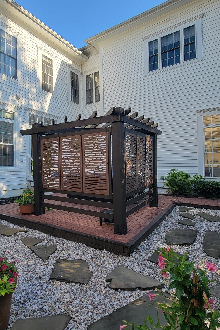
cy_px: 159
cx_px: 84
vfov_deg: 86.9
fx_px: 174
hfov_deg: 63.7
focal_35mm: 19
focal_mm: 2.2
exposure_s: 1/229
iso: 50
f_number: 2.2
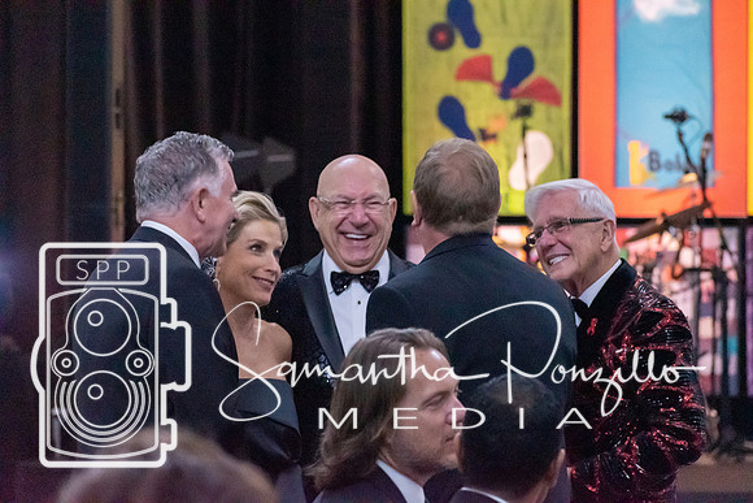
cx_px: 376
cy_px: 252
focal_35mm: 180
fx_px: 3766
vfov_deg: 7.6
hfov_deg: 11.4
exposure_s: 1/60
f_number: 4.8
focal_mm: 120
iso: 12800
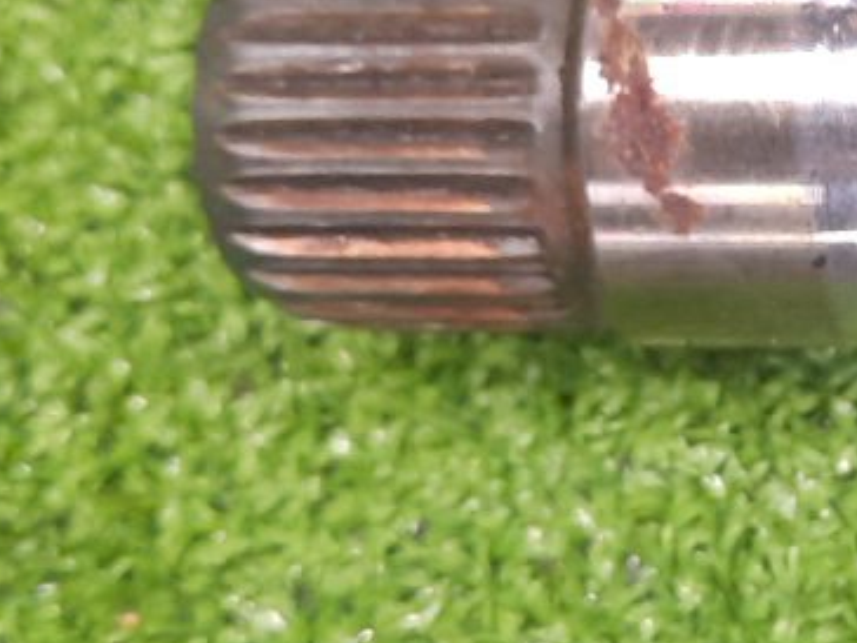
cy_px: 122
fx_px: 2451
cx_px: 1017
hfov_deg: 18.8
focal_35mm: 99
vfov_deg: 14.8
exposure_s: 1/25
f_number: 2
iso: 313
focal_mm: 4.6
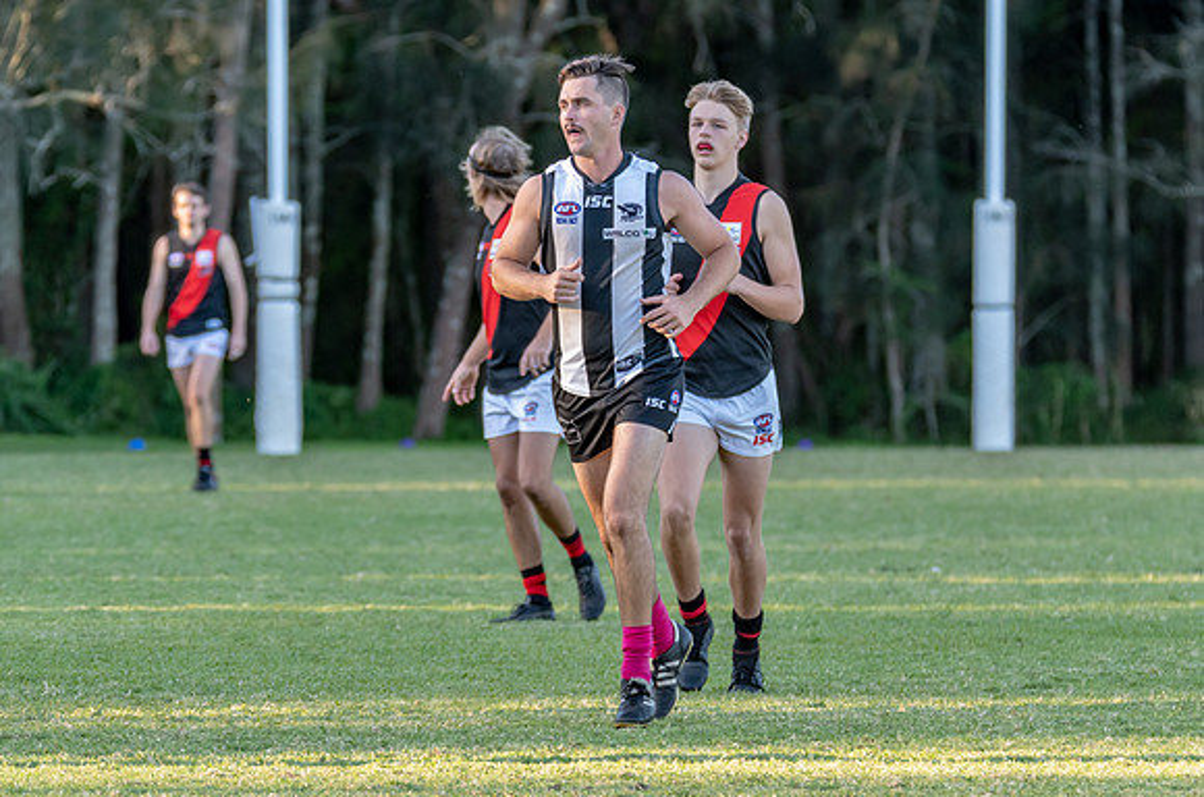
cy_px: 399
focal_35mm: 416
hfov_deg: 5.0
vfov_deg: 3.3
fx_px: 13896
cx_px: 623
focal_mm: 260
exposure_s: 1/250
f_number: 5.6
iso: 800
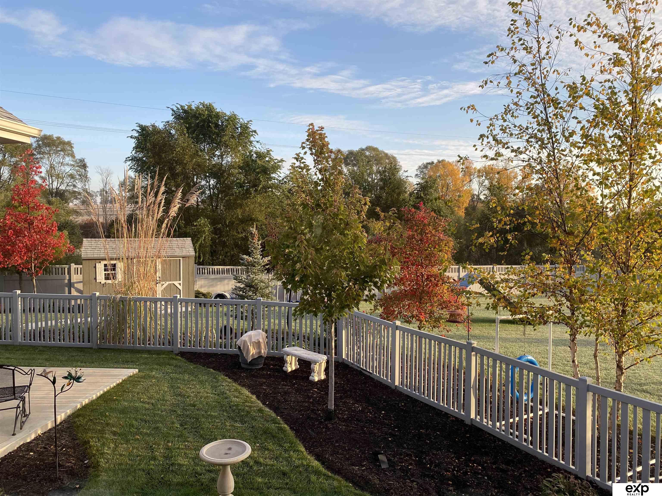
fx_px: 497
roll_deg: -1.0
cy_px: 248
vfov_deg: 53.1
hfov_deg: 67.3
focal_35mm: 26
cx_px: 331
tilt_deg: -2.3
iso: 32
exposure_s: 1/409
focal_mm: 4.25
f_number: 1.8
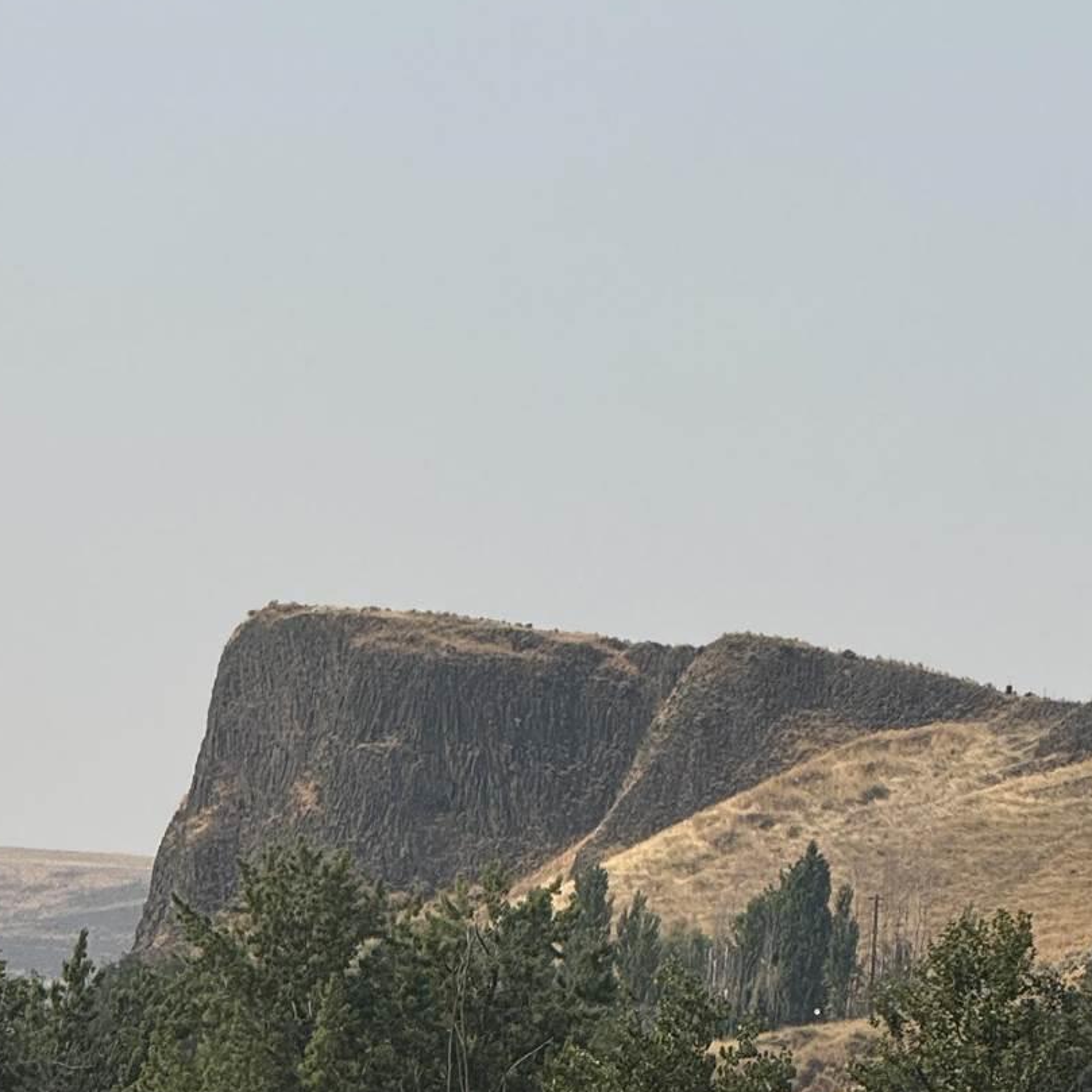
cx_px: 823
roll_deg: -3.8
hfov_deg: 5.8
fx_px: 10778
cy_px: 1496
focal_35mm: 302
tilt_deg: +1.7
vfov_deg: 5.8
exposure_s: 1/2083
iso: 50
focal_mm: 15.66
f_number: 2.8
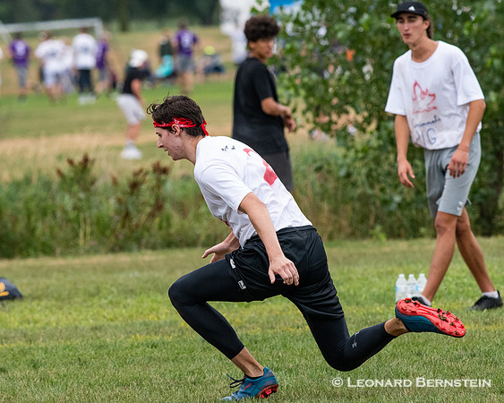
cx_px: 218
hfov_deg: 3.6
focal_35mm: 535
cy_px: 190
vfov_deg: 2.9
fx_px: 7985
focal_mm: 300
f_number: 7.1
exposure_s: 1/2500
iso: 1600
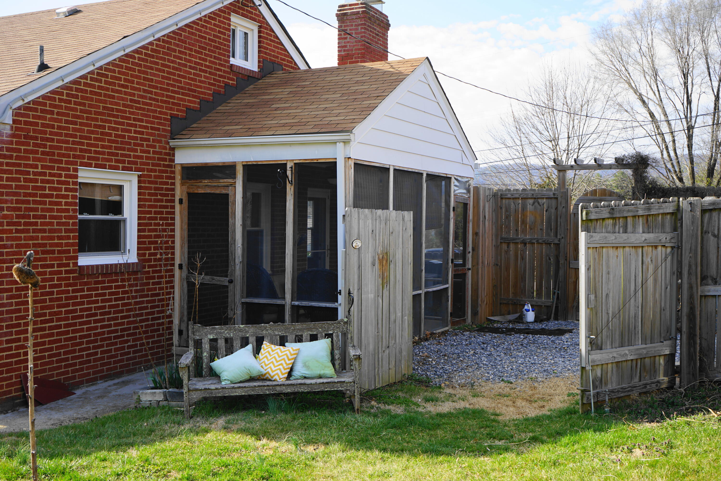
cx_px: 360
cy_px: 240
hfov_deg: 50.7
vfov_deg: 35.1
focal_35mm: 38
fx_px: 761
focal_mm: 38
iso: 100
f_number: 9
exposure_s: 1/100
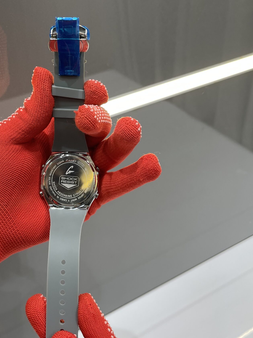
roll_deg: +3.8
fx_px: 370
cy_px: 150
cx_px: 74
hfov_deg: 37.1
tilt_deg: -33.2
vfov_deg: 48.9
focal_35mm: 38
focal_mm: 5.1
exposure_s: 1/121
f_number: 1.6
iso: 64
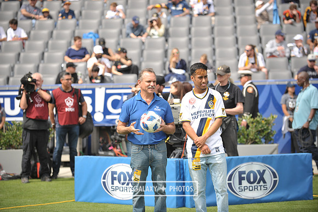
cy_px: 106
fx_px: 1148
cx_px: 159
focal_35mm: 130
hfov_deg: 15.8
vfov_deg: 10.5
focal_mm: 130
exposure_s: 1/2000
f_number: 2.8
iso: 250
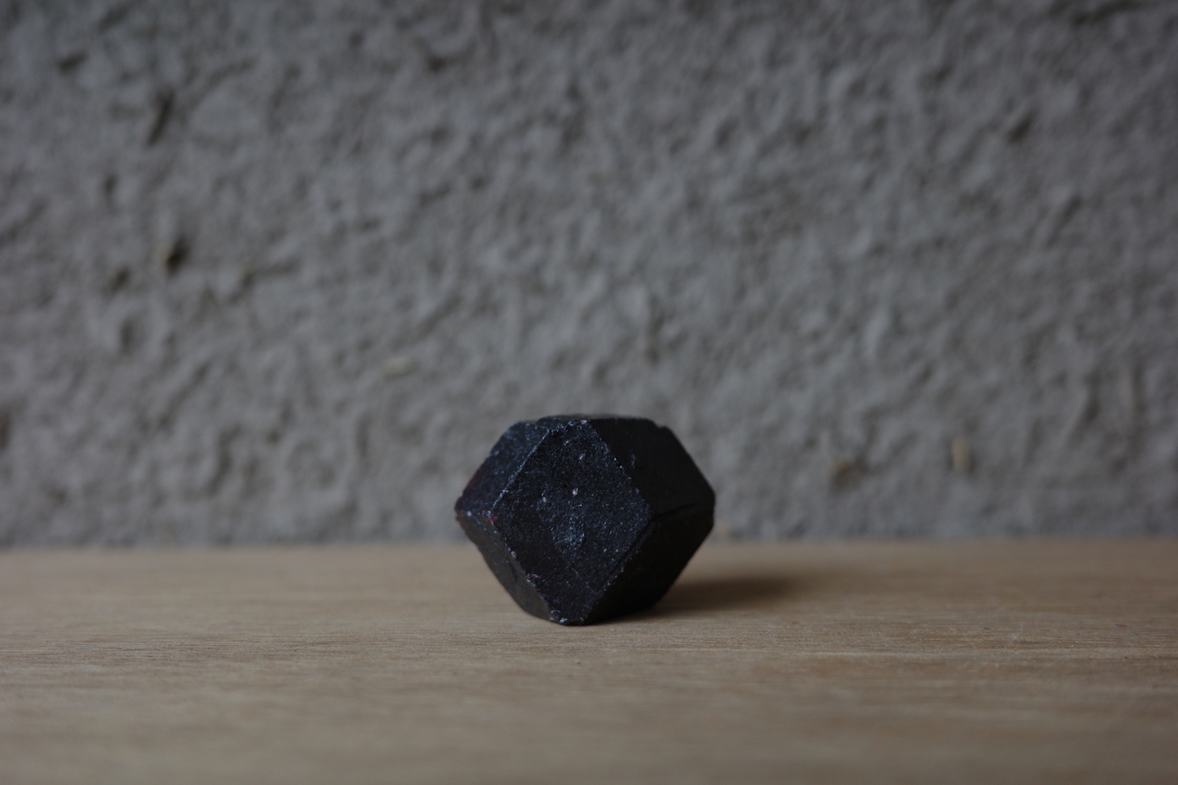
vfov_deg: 33.4
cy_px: 392
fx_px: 1309
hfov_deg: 48.5
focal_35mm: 40
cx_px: 589
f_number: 2.8
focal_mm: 26
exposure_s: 1/125
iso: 200
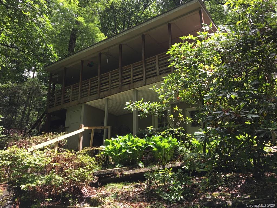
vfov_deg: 48.2
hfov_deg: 61.7
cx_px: 138
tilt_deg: +21.4
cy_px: 104
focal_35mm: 29
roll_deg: -0.9
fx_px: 232
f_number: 2.2
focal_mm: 4.15
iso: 25
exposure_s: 1/301
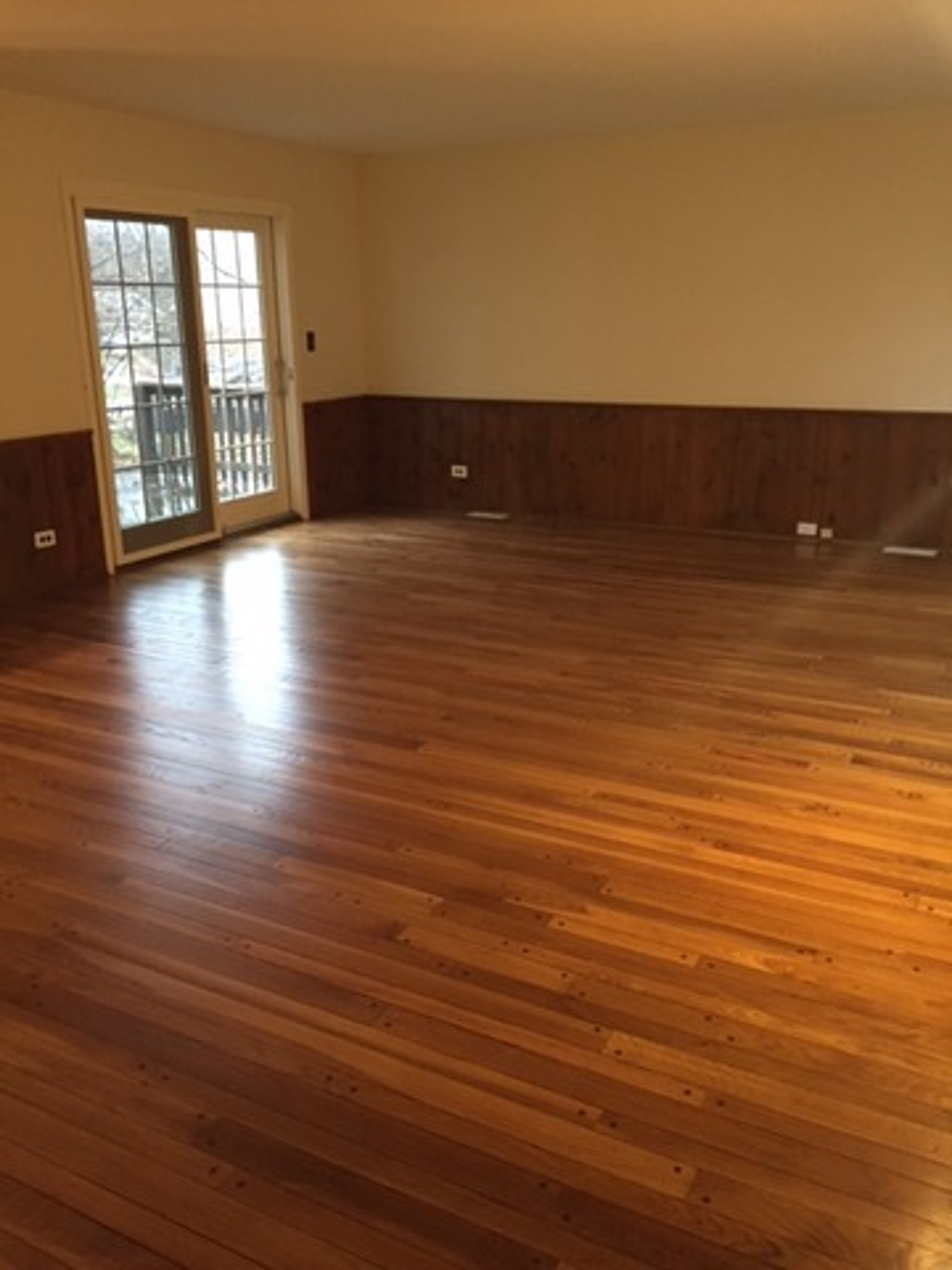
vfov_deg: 61.7
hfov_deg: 48.2
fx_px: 1063
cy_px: 635
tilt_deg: -16.7
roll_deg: +0.7
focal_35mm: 29
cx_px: 476
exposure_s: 1/17
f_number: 2.2
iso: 250
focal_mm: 4.15
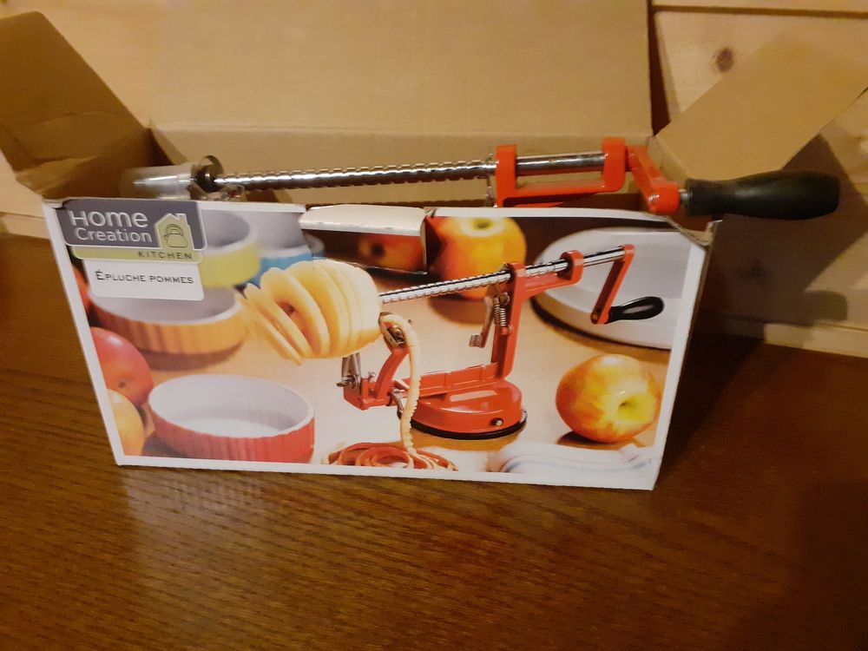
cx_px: 434
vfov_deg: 51.4
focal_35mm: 27
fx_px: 677
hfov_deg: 65.3
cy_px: 326
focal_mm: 3.6
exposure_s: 1/20
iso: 640
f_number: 1.9
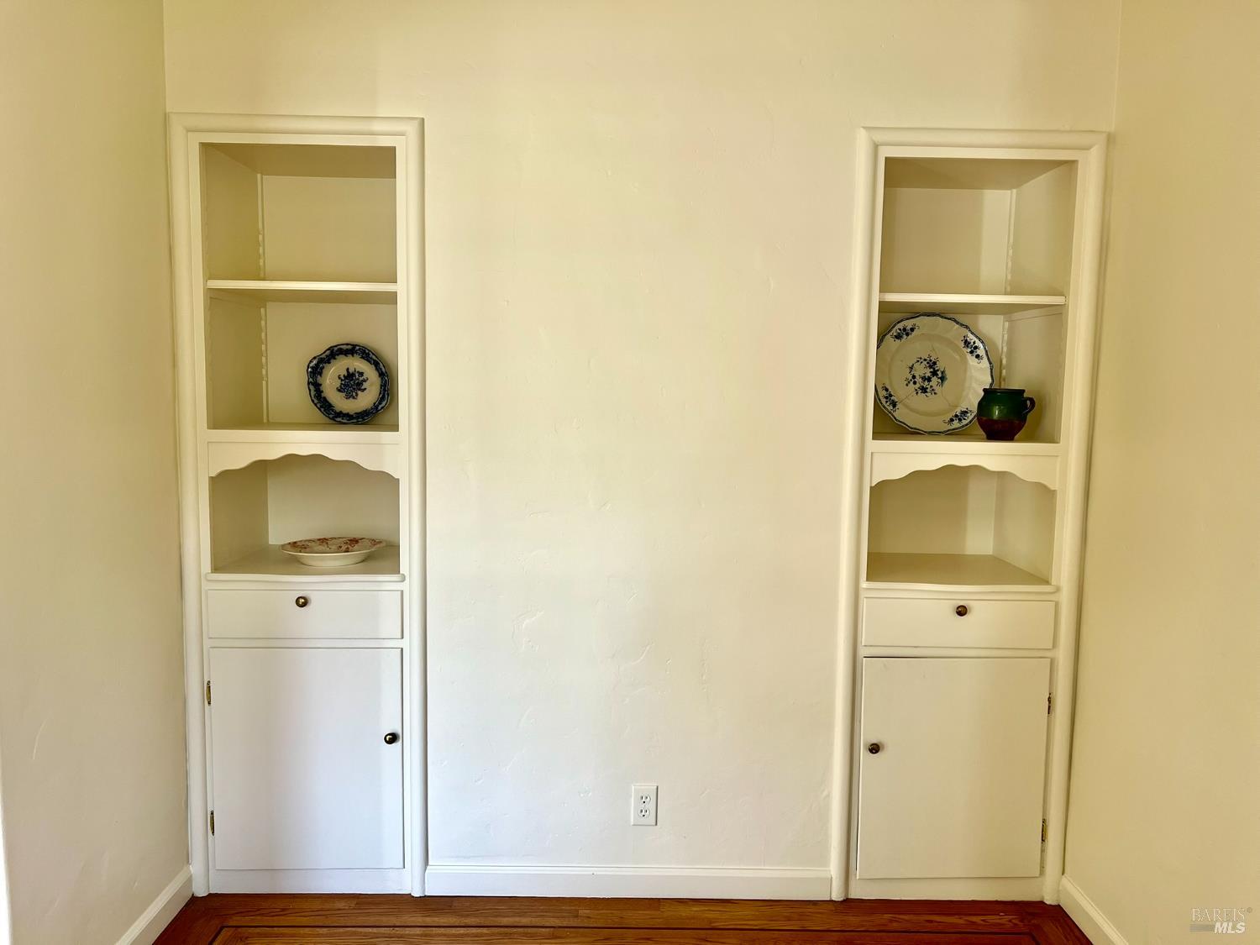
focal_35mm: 26
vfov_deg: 53.1
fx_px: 946
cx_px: 630
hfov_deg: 67.3
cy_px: 472
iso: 50
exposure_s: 1/121
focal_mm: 5.7
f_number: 1.5
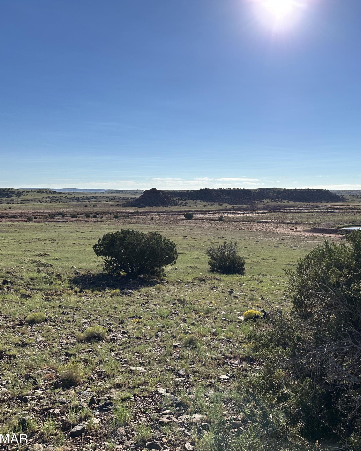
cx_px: 249
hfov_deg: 44.9
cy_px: 229
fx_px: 427
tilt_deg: -4.9
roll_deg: -1.2
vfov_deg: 55.7
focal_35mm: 32
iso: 80
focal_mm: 6.86
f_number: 1.78
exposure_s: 1/9709
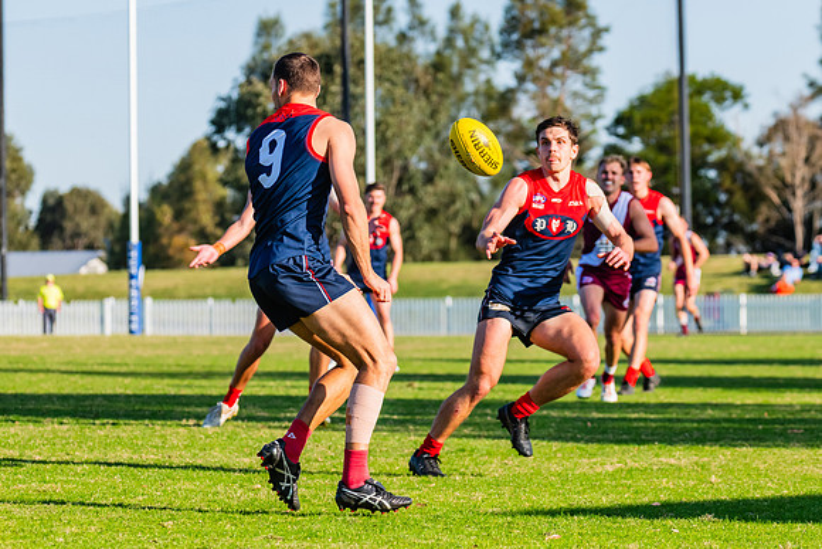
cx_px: 372
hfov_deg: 8.4
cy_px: 293
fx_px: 5626
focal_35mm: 246
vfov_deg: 5.6
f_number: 8
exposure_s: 1/1600
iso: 800
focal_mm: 210
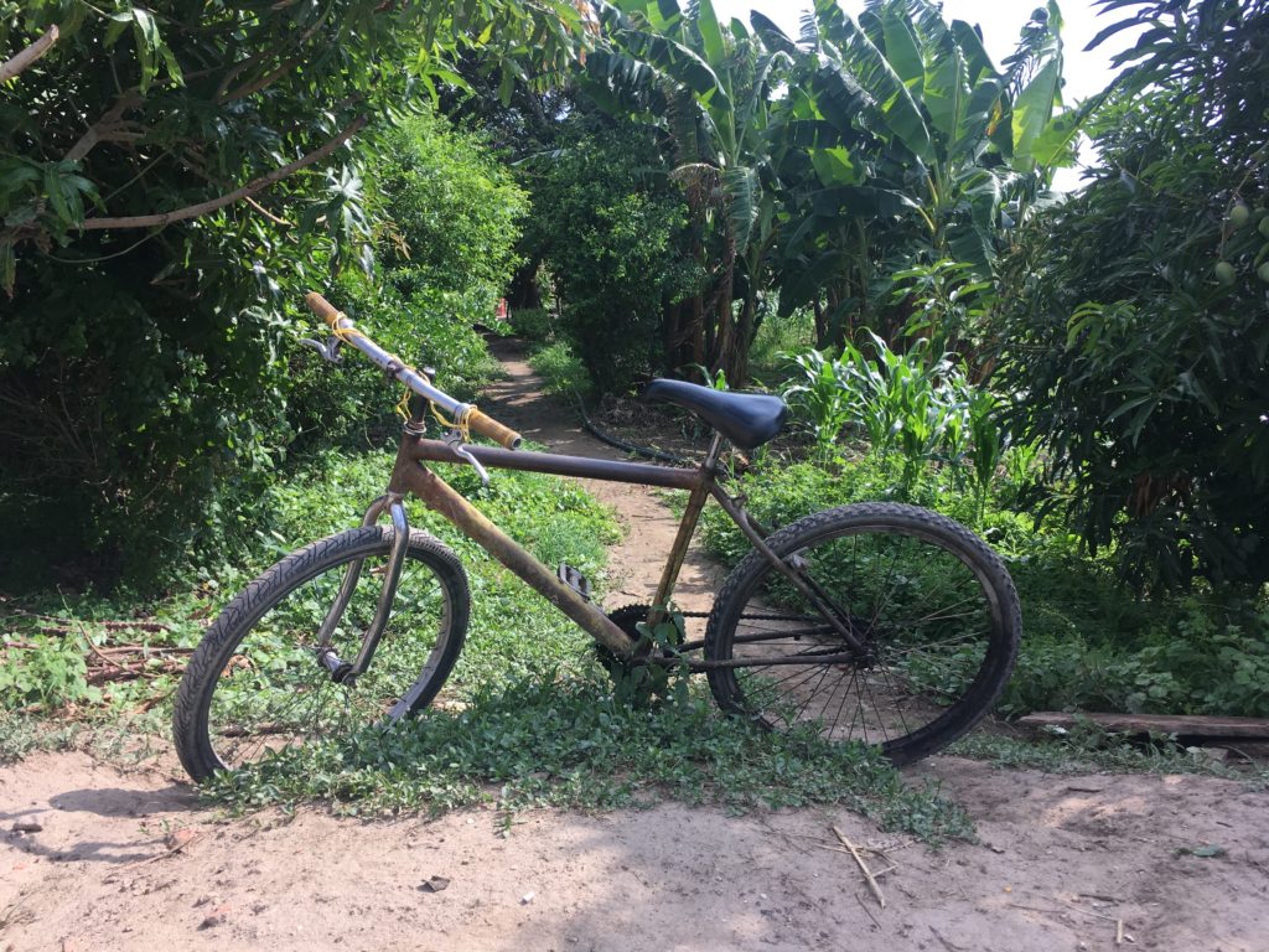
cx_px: 634
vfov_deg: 48.2
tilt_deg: -9.7
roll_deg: -1.9
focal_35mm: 29
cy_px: 476
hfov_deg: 61.7
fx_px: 1063
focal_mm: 4.15
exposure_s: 1/668
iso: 25
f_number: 2.2
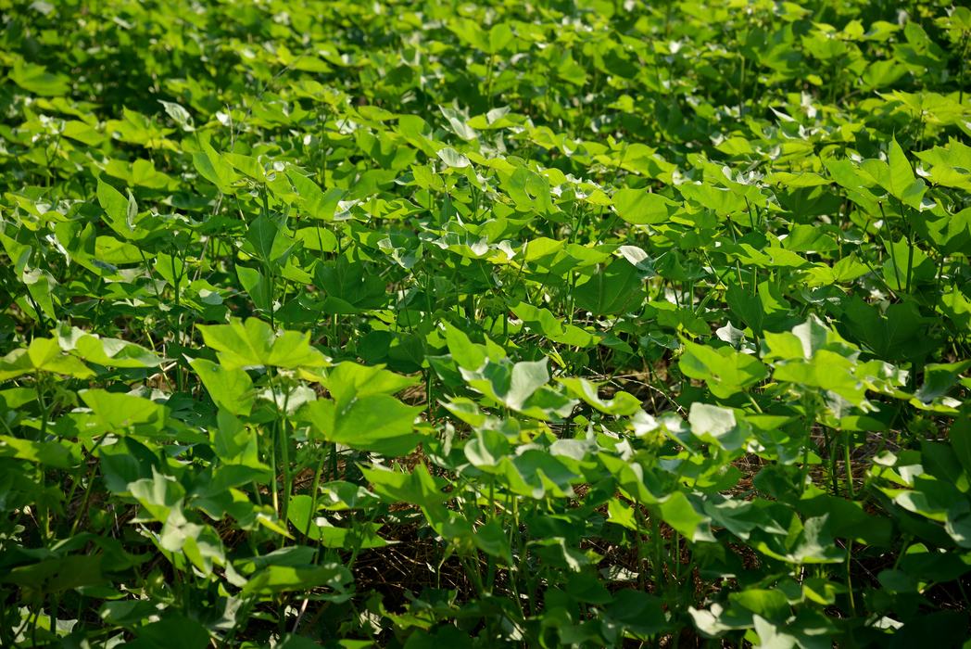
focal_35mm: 85
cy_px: 324
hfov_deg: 23.9
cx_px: 486
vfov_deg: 16.1
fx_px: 2294
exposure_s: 1/250
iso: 100
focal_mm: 85
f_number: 5.6
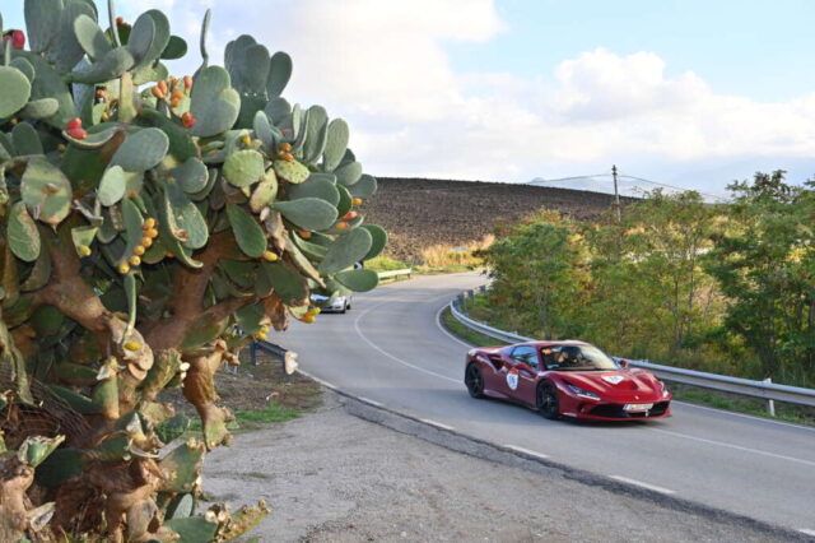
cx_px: 408
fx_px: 996
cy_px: 272
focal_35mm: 44
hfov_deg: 44.5
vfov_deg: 30.5
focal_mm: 44
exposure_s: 1/1250
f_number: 8
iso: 2500
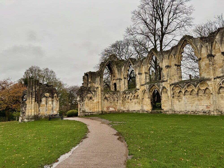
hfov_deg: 71.6
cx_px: 112
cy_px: 84
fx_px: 155
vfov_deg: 56.8
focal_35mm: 24
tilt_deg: +6.1
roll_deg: +4.0
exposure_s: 1/412
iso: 80
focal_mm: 6.76
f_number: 1.78
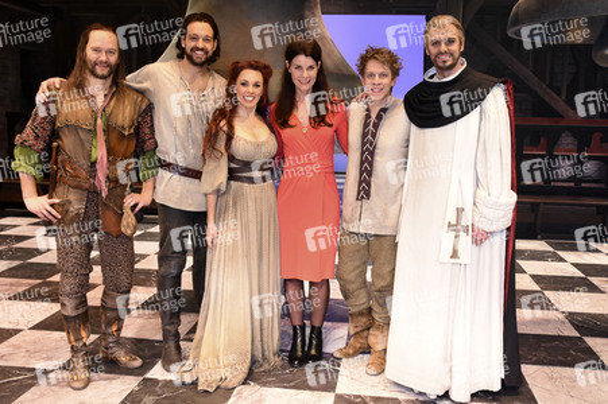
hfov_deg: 57.3
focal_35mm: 33
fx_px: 557
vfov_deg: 39.9
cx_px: 304
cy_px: 202
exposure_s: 1/60
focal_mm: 22
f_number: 6.3
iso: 1600
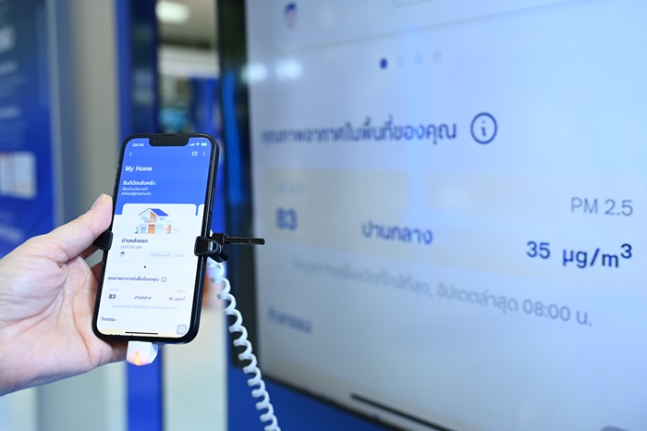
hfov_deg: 50.7
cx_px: 324
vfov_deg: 35.0
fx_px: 683
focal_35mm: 38
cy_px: 216
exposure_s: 1/200
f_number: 4
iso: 1250
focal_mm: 38
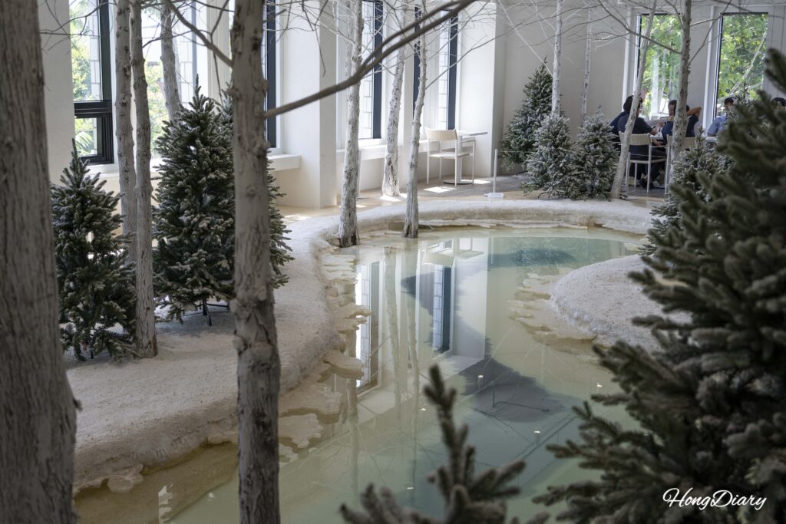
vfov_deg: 28.7
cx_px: 393
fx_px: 1026
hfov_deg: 41.9
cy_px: 262
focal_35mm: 47
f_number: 5.6
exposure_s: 1/160
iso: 320
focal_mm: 47
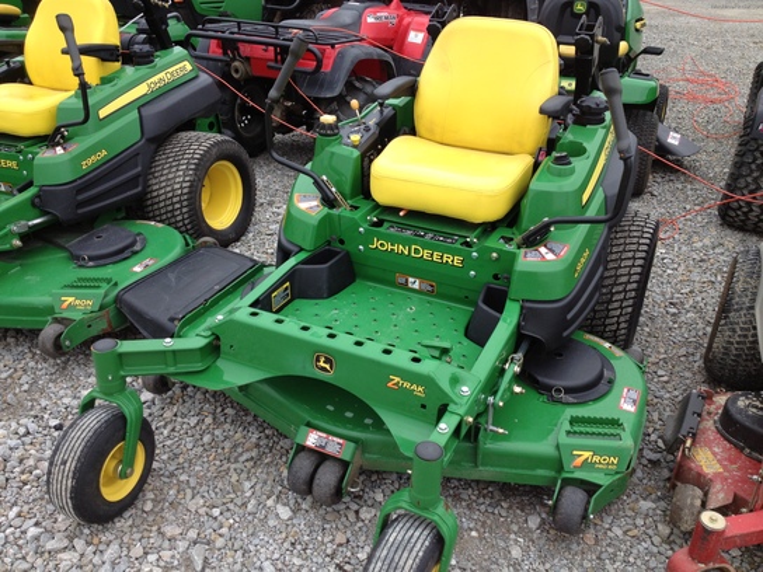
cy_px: 286
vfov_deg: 40.7
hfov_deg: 52.6
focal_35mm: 35
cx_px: 382
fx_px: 771
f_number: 2.4
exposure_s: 1/252
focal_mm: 4.28
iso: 50
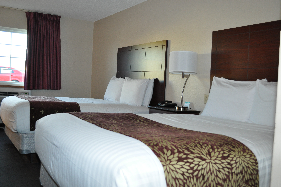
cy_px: 94
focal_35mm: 36
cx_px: 140
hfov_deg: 53.2
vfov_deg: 36.8
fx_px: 281
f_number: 4
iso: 800
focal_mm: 24
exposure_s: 1/60
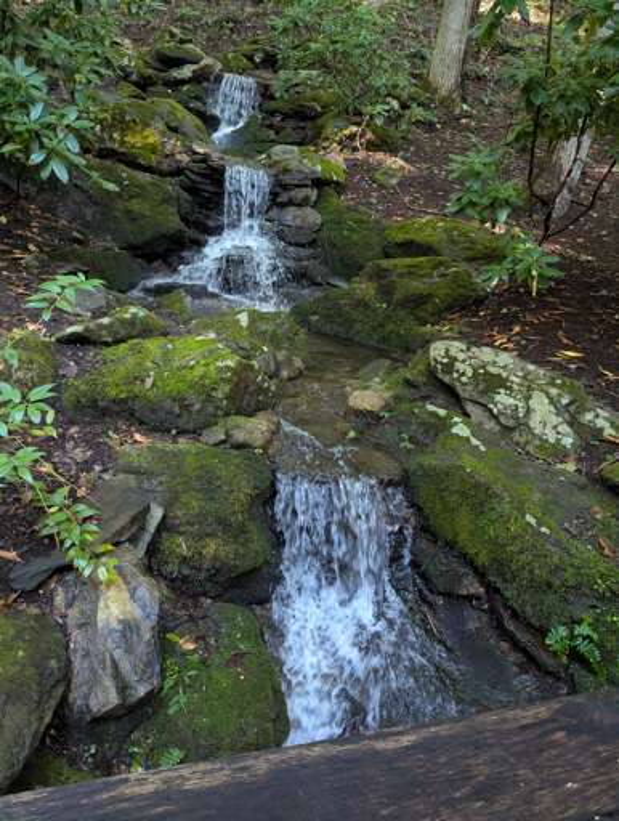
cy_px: 410
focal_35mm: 24
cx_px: 310
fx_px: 570
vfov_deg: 71.5
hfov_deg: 57.0
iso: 1029
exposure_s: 1/100
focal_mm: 6.81
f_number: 1.85
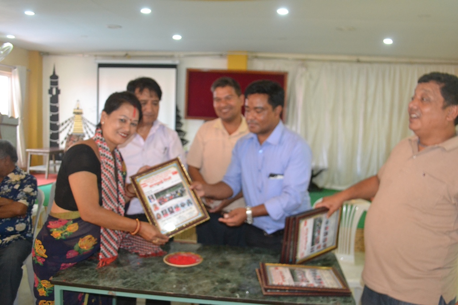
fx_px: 382
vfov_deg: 43.6
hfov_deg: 61.9
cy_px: 152
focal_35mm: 30
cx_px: 229
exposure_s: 1/60
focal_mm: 20
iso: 2200
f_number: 3.8
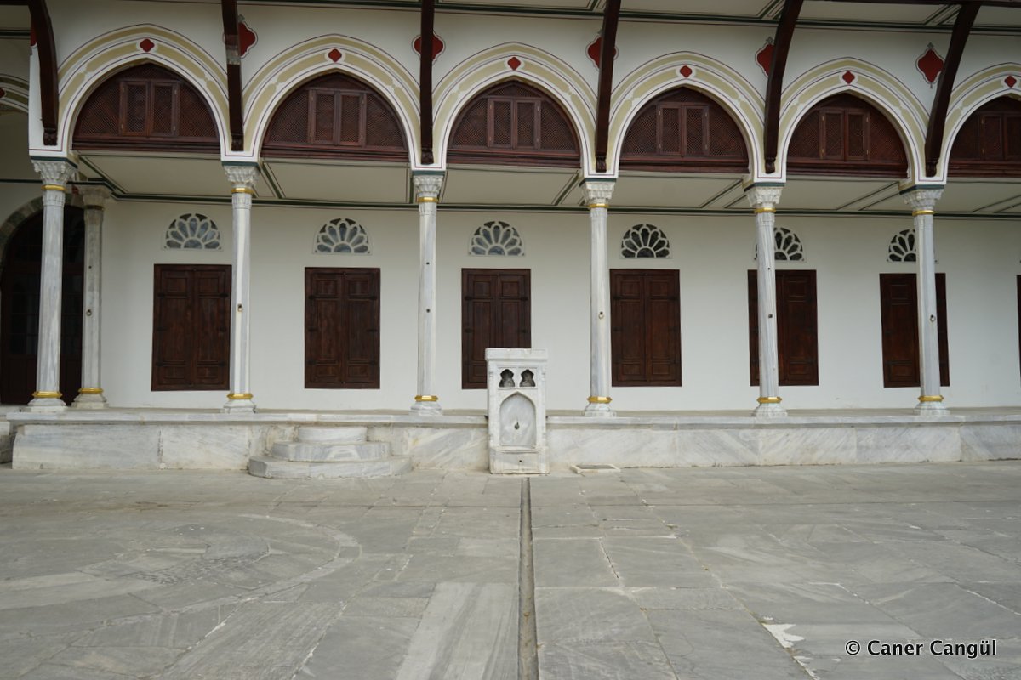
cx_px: 510
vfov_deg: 45.0
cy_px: 340
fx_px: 822
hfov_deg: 63.7
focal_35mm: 29
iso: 100
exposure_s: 1/160
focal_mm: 29
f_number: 7.1
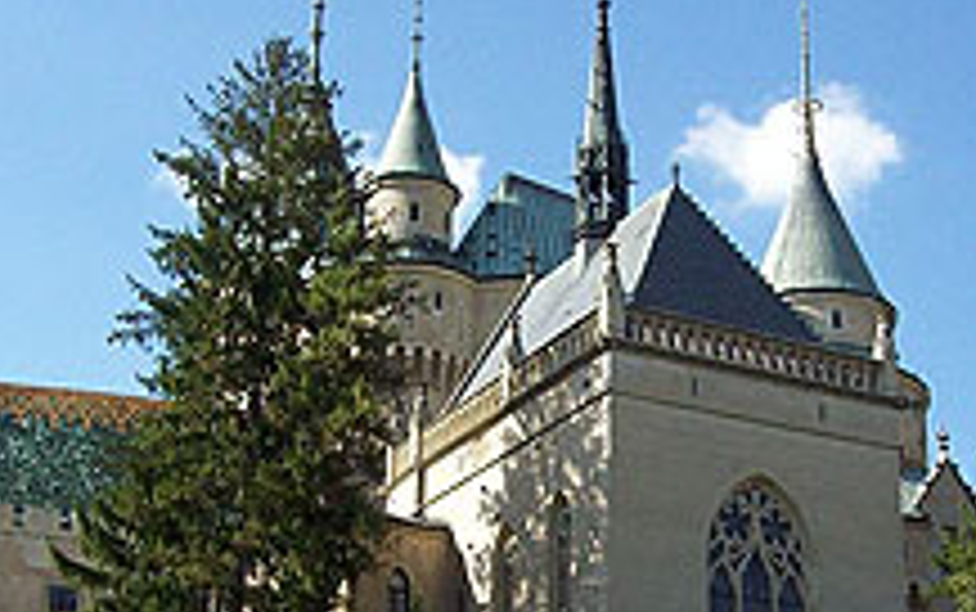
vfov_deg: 16.5
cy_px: 400
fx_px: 2103
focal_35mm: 79
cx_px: 540
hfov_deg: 26.1
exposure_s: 1/351
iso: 80
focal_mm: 6
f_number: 4.8
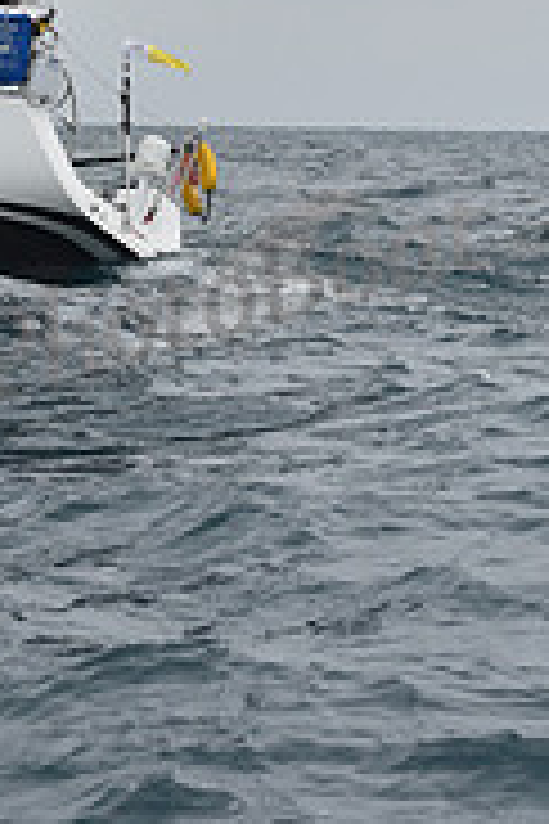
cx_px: -259
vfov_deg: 9.1
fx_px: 5078
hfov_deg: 6.1
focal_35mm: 222
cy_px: -342
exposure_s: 1/800
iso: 250
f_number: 10
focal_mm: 70
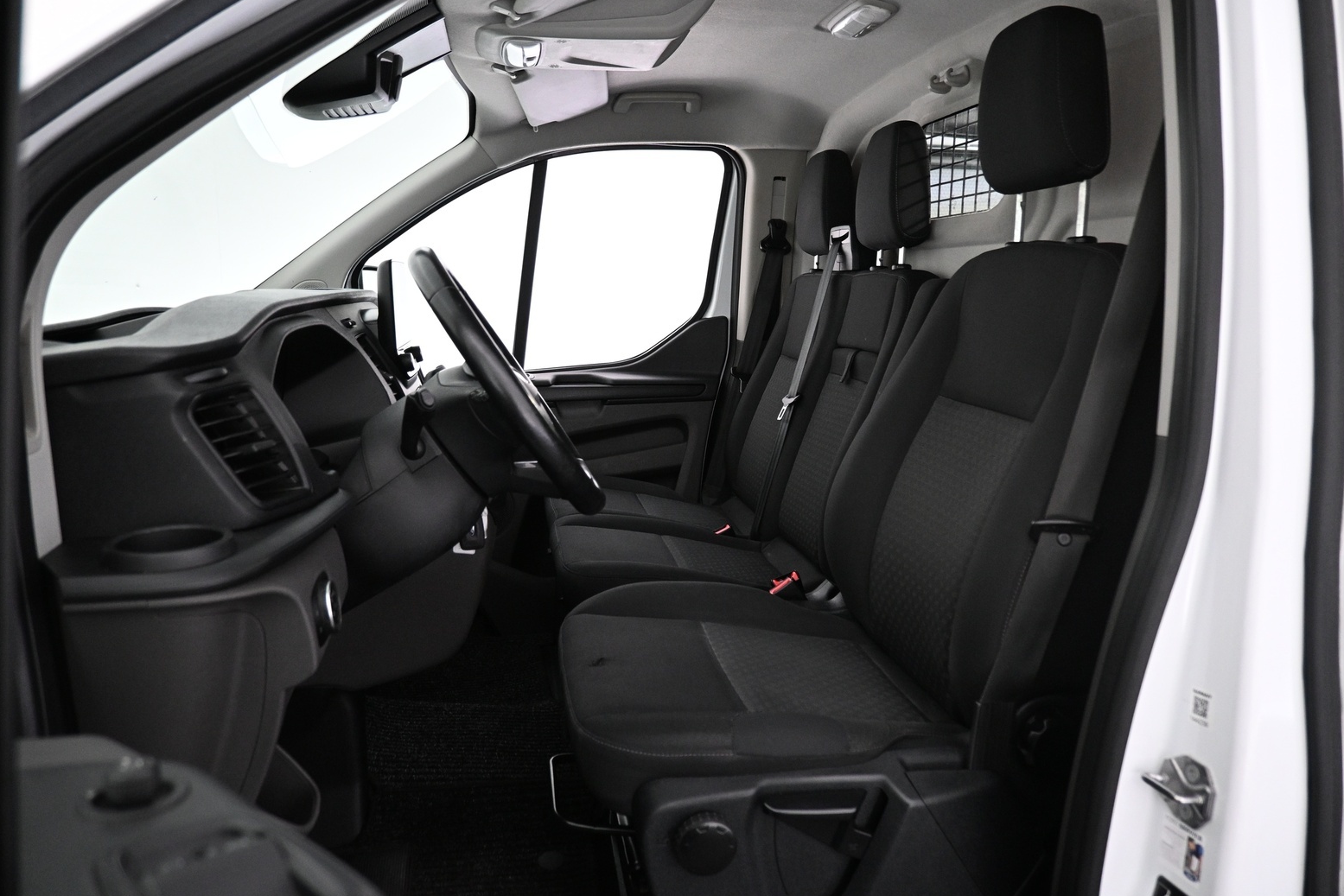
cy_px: 446
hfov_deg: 71.5
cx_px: 698
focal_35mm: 25
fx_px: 933
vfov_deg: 51.3
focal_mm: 16
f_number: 3.5
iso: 1600
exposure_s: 1/40
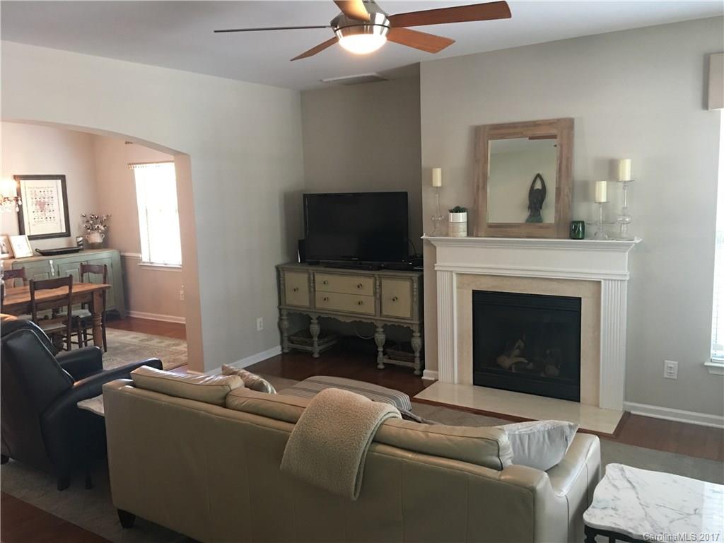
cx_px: 362
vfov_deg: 48.2
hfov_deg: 61.7
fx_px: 607
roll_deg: +2.0
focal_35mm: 29
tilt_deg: -7.2
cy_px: 272
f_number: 2.2
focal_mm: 4.15
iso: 100
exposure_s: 1/15
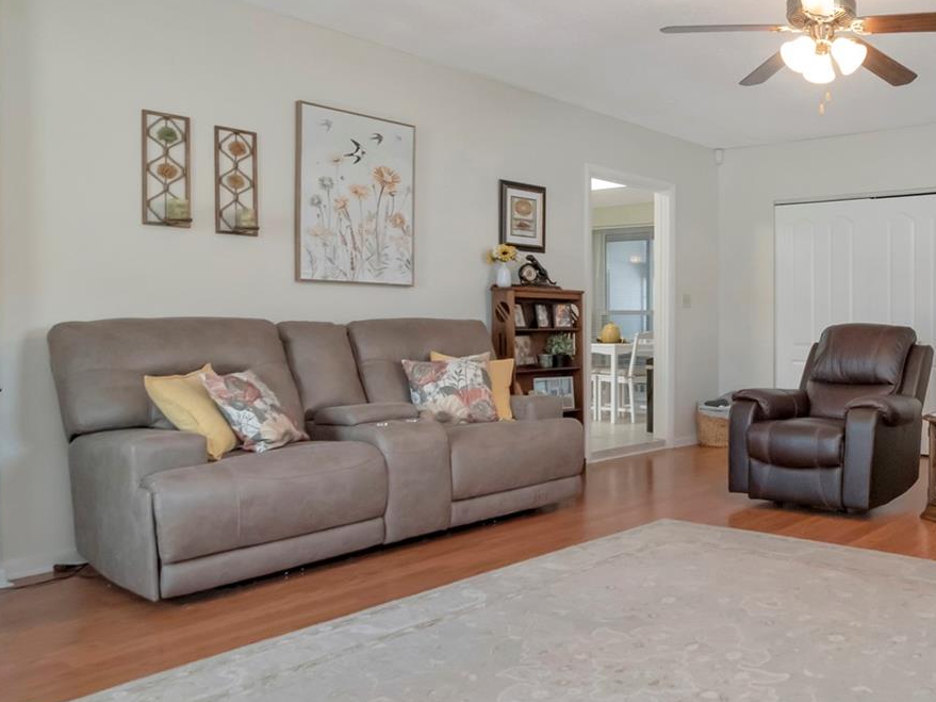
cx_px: 827
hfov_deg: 54.6
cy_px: 326
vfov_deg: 48.4
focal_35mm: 29
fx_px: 781
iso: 1250
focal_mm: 11
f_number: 8
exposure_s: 1/25
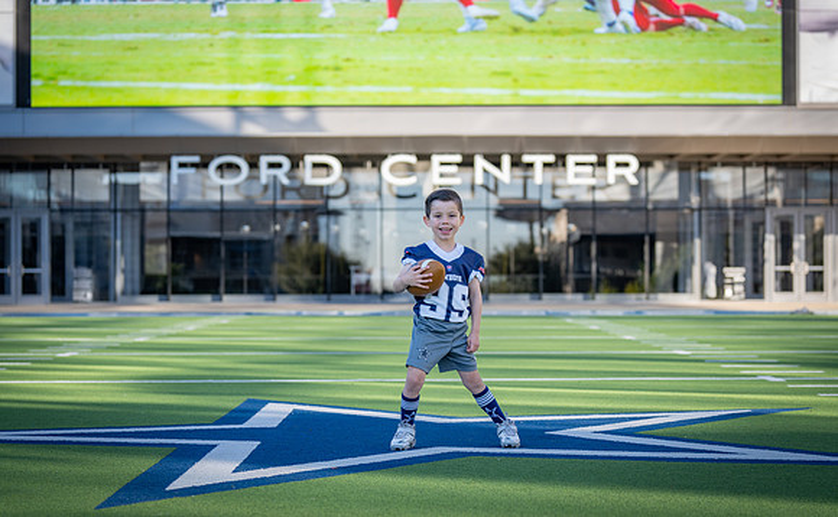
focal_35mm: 80
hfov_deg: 26.1
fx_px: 1811
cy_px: 297
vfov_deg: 16.2
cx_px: 437
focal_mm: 70
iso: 100
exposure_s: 1/500
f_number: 2.8
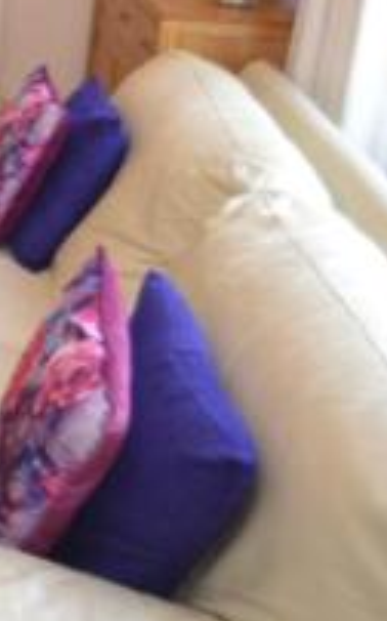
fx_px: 924
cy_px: -20
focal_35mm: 55
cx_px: -422
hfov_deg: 16.7
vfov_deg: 33.5
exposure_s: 1/60
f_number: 3.5
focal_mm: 11
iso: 400
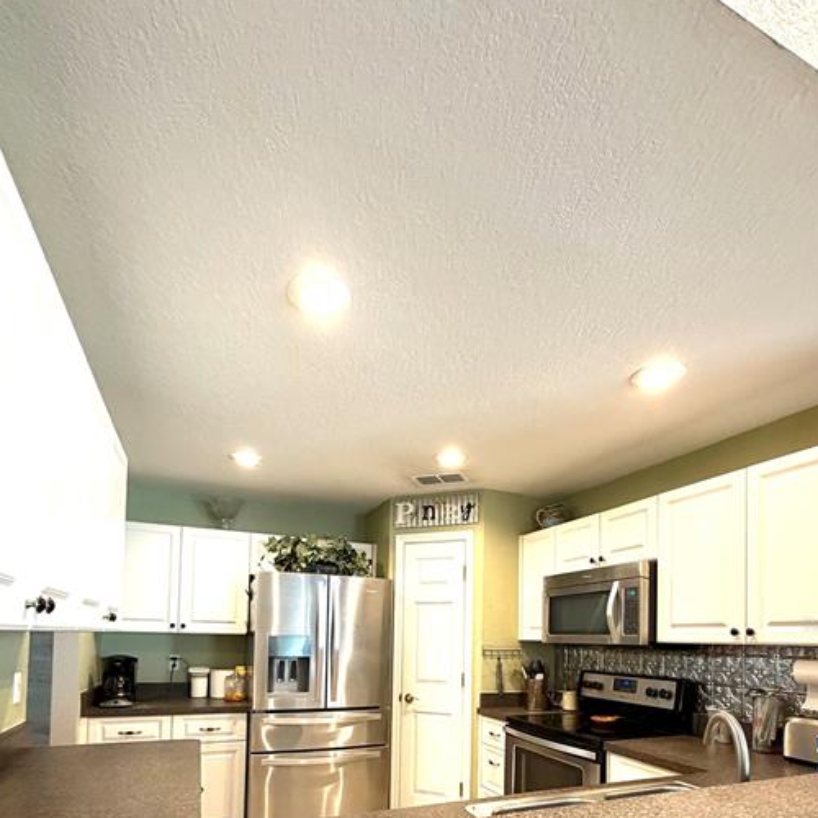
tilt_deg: +1.1
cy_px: 623
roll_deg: +0.6
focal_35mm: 19
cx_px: 406
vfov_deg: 71.8
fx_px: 508
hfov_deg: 77.7
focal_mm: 2.22
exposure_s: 1/60
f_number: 2.2
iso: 400
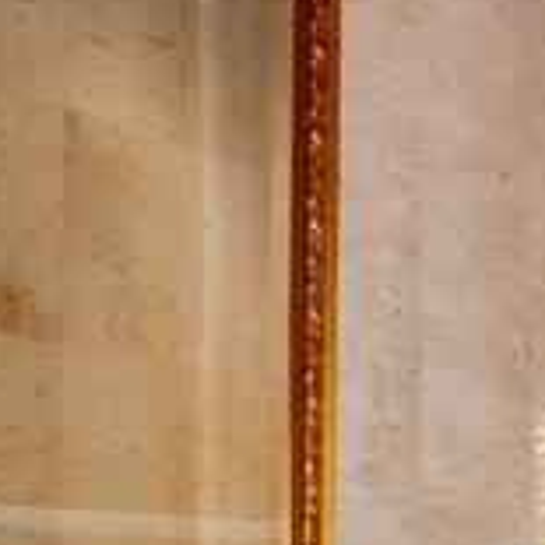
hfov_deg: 18.2
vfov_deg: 20.3
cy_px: 679
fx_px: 1407
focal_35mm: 79
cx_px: 921
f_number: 3.5
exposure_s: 1/30
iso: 200
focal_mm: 16
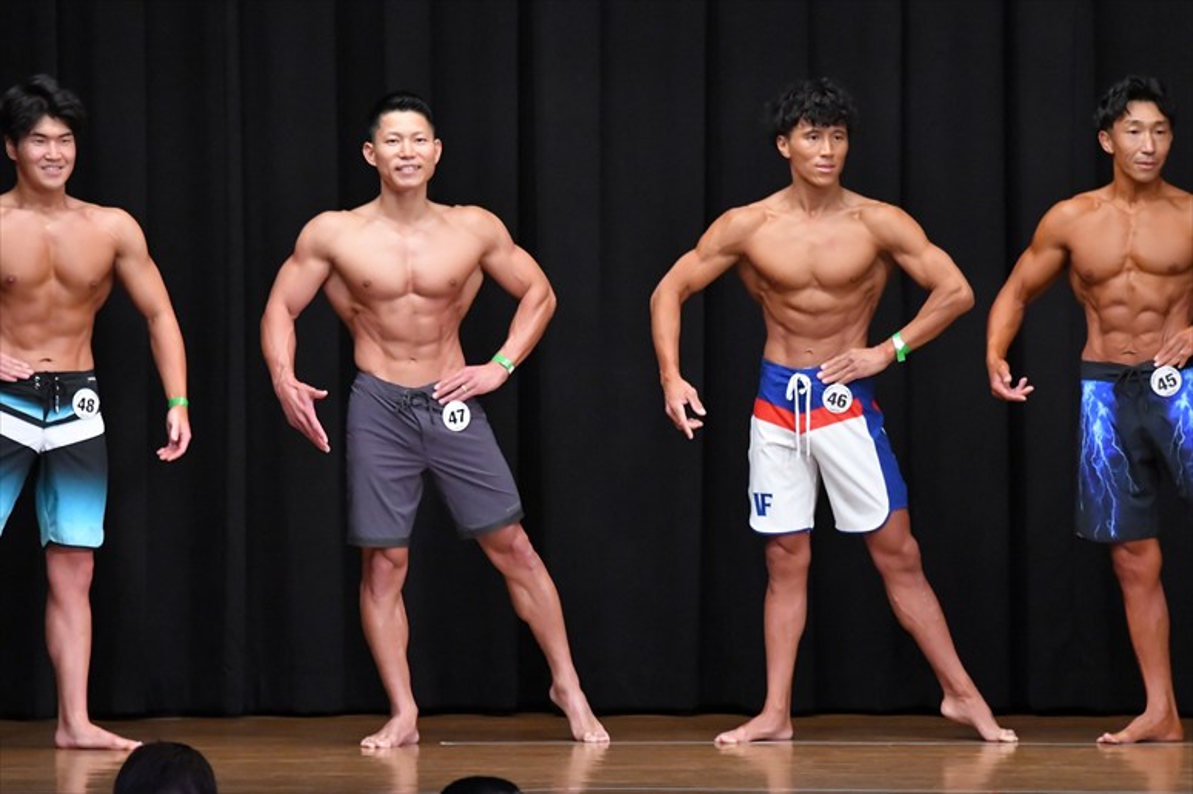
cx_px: 596
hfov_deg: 8.1
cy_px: 397
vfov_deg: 5.4
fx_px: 8446
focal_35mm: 255
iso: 8000
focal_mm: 170
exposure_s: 1/400
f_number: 5.6
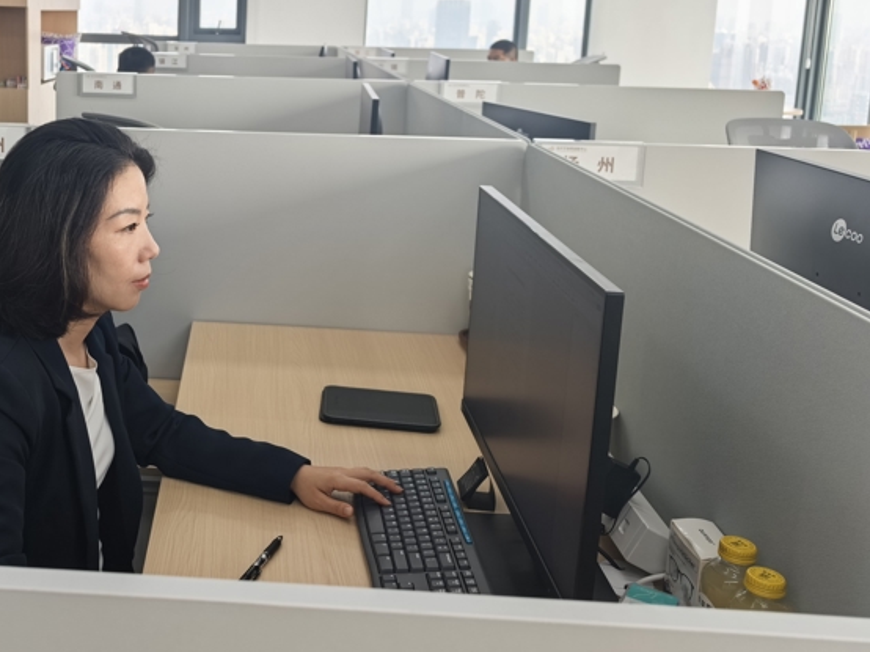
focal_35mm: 39
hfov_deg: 45.7
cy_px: 174
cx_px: 187
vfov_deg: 36.1
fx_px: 980
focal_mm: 6.98
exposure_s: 1/100
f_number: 2
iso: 80
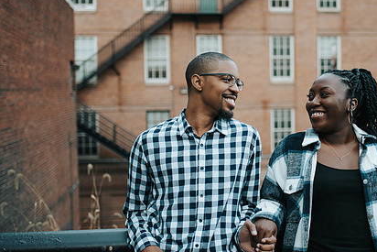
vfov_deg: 23.0
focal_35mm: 59
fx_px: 618
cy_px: 123
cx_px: 245
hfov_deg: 33.7
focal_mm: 35
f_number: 1.8
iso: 320
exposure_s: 1/640
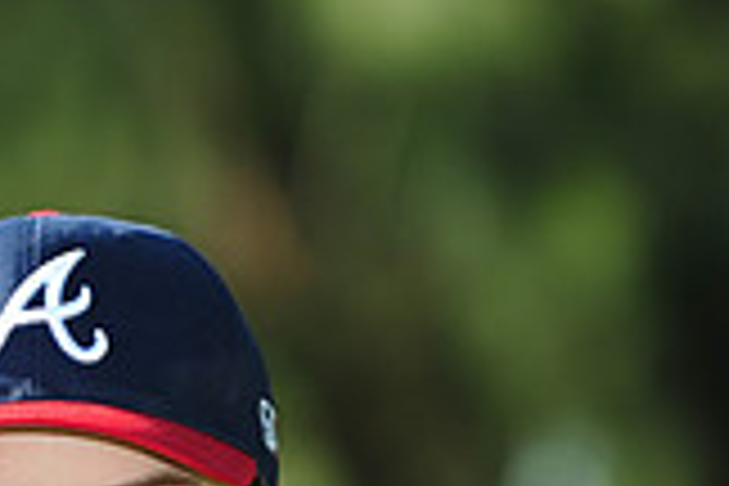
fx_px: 11947
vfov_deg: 2.3
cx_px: 0
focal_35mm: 590
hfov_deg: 3.5
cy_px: 819
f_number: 4.5
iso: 200
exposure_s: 1/500
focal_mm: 165
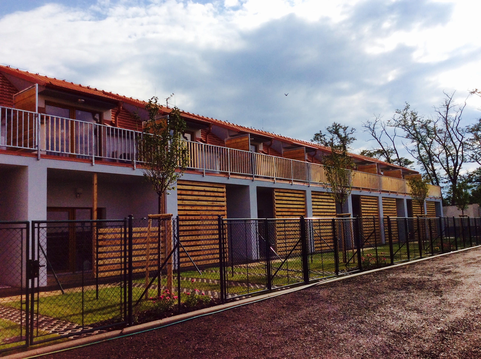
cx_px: 240
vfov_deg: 44.1
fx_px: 444
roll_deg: +2.3
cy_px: 180
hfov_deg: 56.9
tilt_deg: +5.9
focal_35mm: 32
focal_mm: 3.3
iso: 32
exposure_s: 1/2288
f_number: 2.4
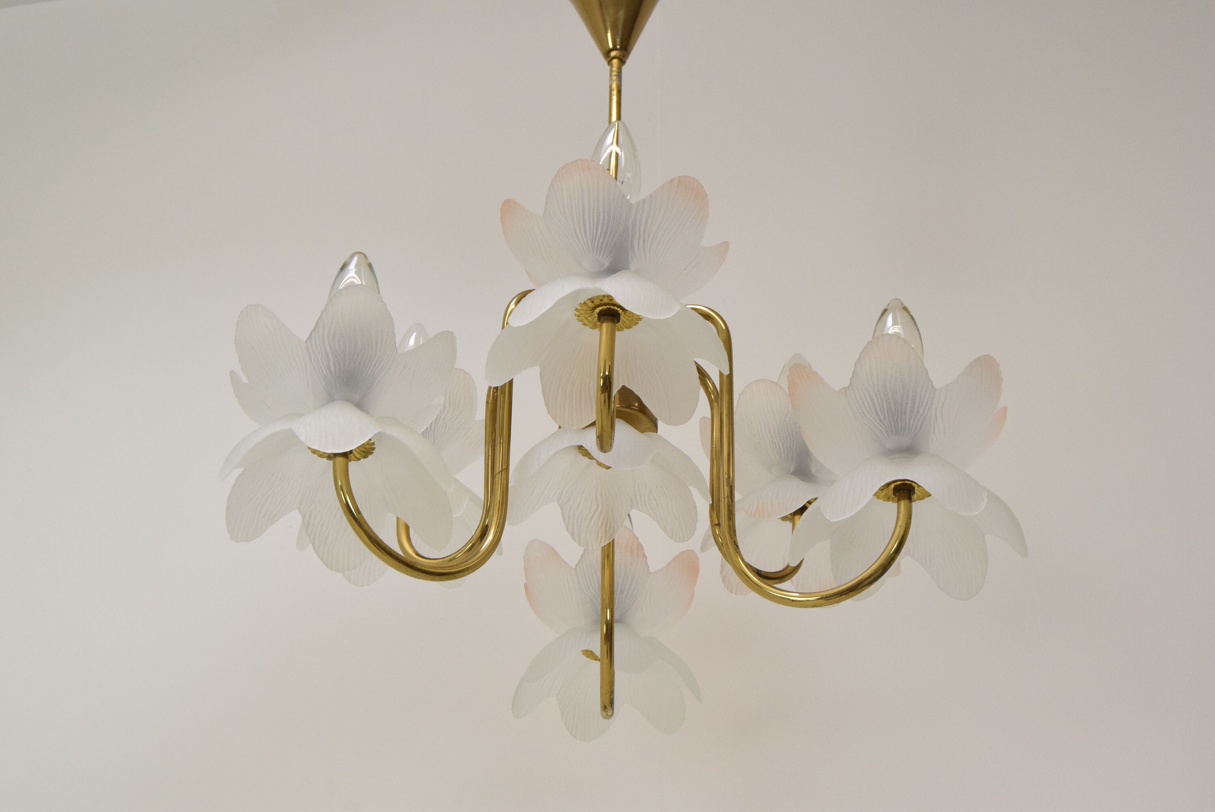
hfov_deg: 37.8
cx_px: 608
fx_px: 1773
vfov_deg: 25.8
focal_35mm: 52
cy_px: 406
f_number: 9
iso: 1600
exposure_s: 1/320
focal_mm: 35
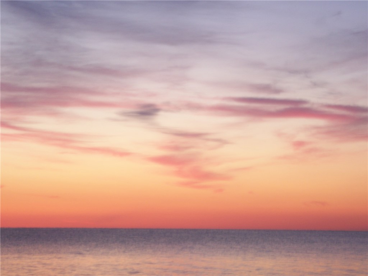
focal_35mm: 117
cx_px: 184
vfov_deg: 12.7
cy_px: 138
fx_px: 1244
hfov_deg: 16.8
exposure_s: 1/5
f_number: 4.4
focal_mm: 19.2
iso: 64
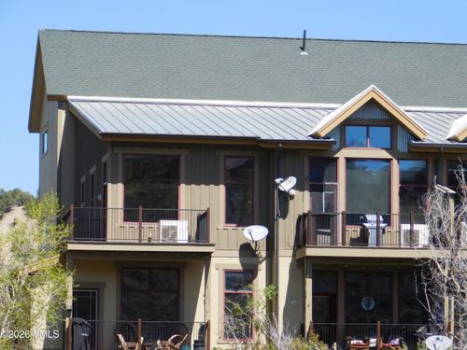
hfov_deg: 9.8
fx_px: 2725
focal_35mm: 202
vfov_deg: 7.4
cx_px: 234
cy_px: 175
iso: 125
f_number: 5.4
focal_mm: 35.9
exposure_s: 1/400
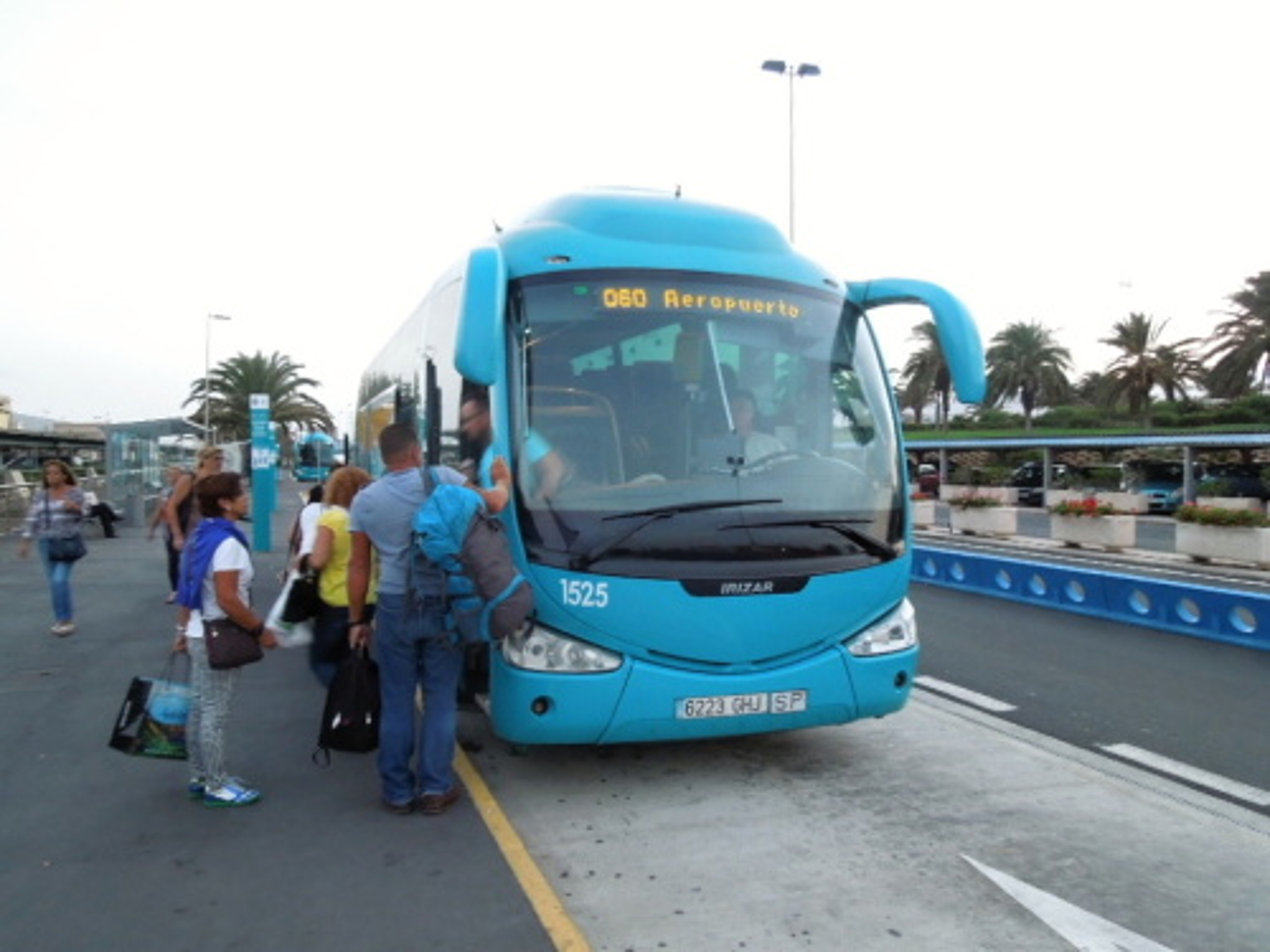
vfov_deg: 54.9
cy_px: 476
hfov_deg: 69.4
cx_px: 635
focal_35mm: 25
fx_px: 917
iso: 400
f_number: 3.3
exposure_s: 1/20
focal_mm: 4.5
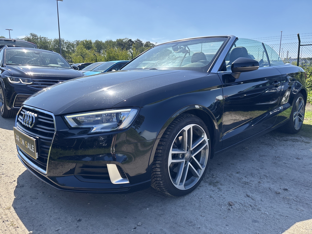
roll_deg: +0.3
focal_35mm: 26
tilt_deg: -11.8
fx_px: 234
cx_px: 156
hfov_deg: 67.3
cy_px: 117
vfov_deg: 53.1
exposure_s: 1/1783
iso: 50
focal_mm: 5.96
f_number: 1.6
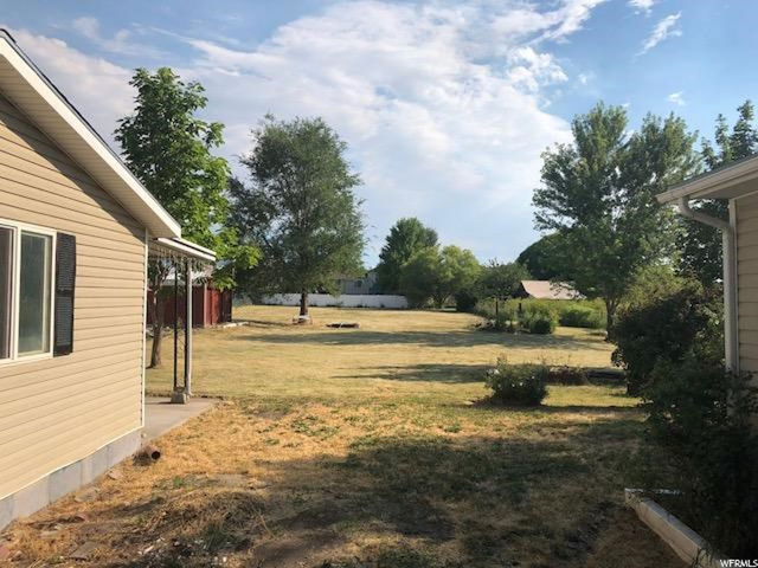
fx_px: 613
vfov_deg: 49.7
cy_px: 284
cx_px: 379
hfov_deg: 63.4
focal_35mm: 28
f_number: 1.8
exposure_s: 1/2433
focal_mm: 4
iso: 20
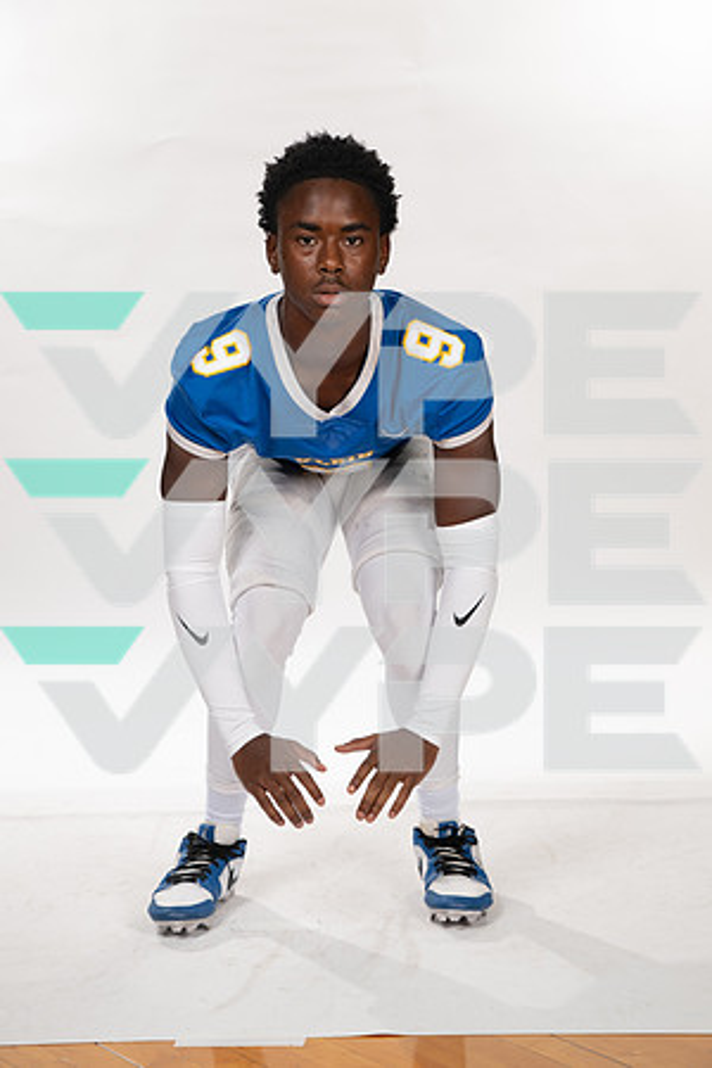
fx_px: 2017
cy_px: 534
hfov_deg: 20.0
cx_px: 356
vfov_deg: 29.7
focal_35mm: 68
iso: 800
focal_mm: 68
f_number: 7.1
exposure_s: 1/320
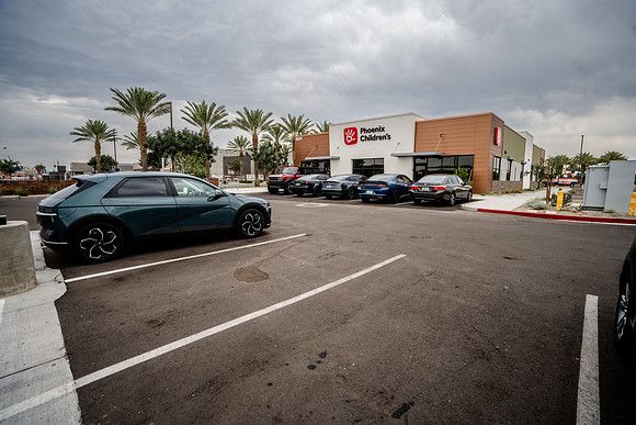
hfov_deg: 96.7
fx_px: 283
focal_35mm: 16
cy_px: 212
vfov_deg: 73.8
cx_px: 318
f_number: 4
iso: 125
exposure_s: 1/640
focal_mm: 16
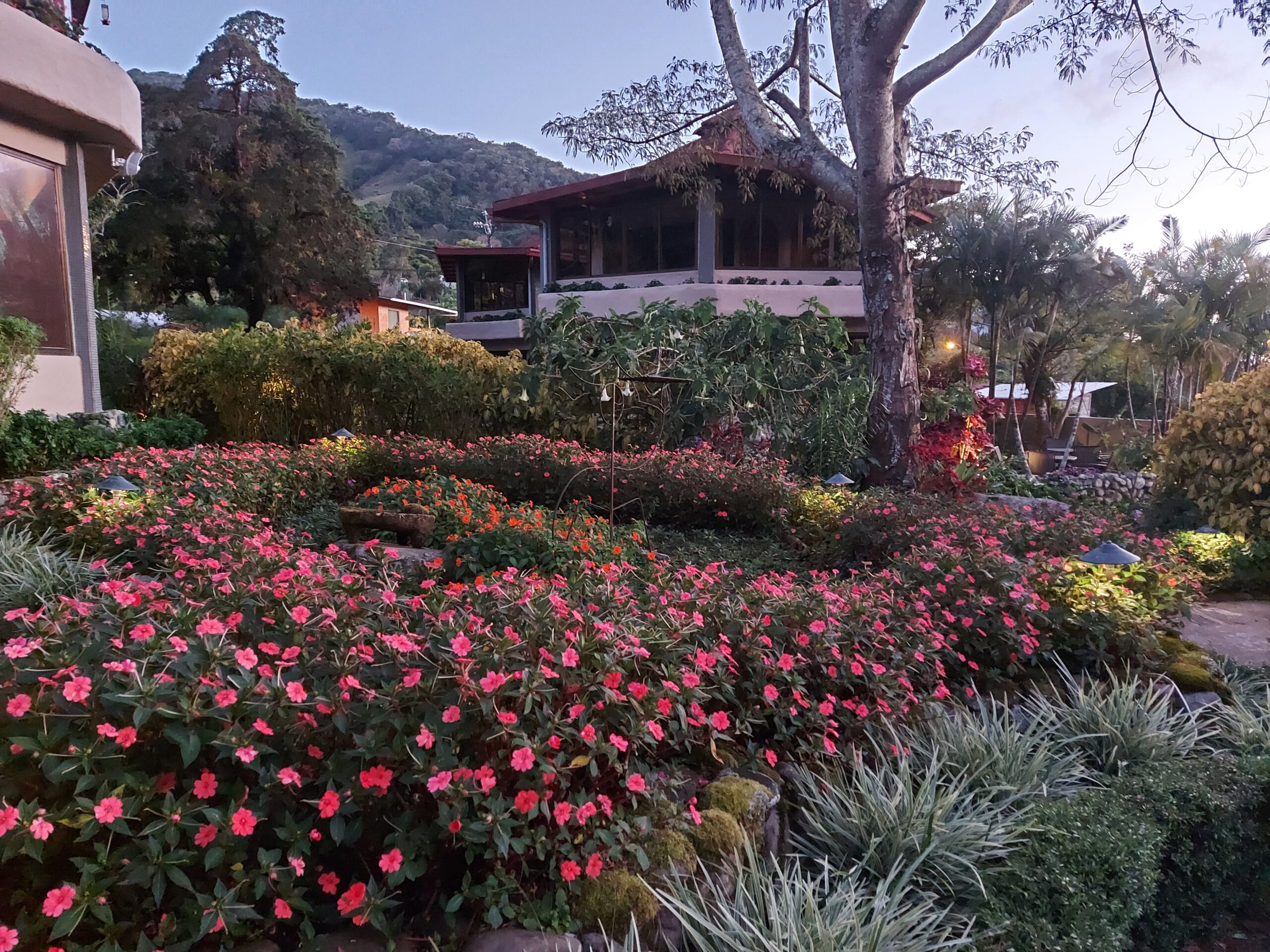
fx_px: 881
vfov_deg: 56.8
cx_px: 635
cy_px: 476
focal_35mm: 24
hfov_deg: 71.6
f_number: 1.8
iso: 1250
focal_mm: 5.23
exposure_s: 1/16
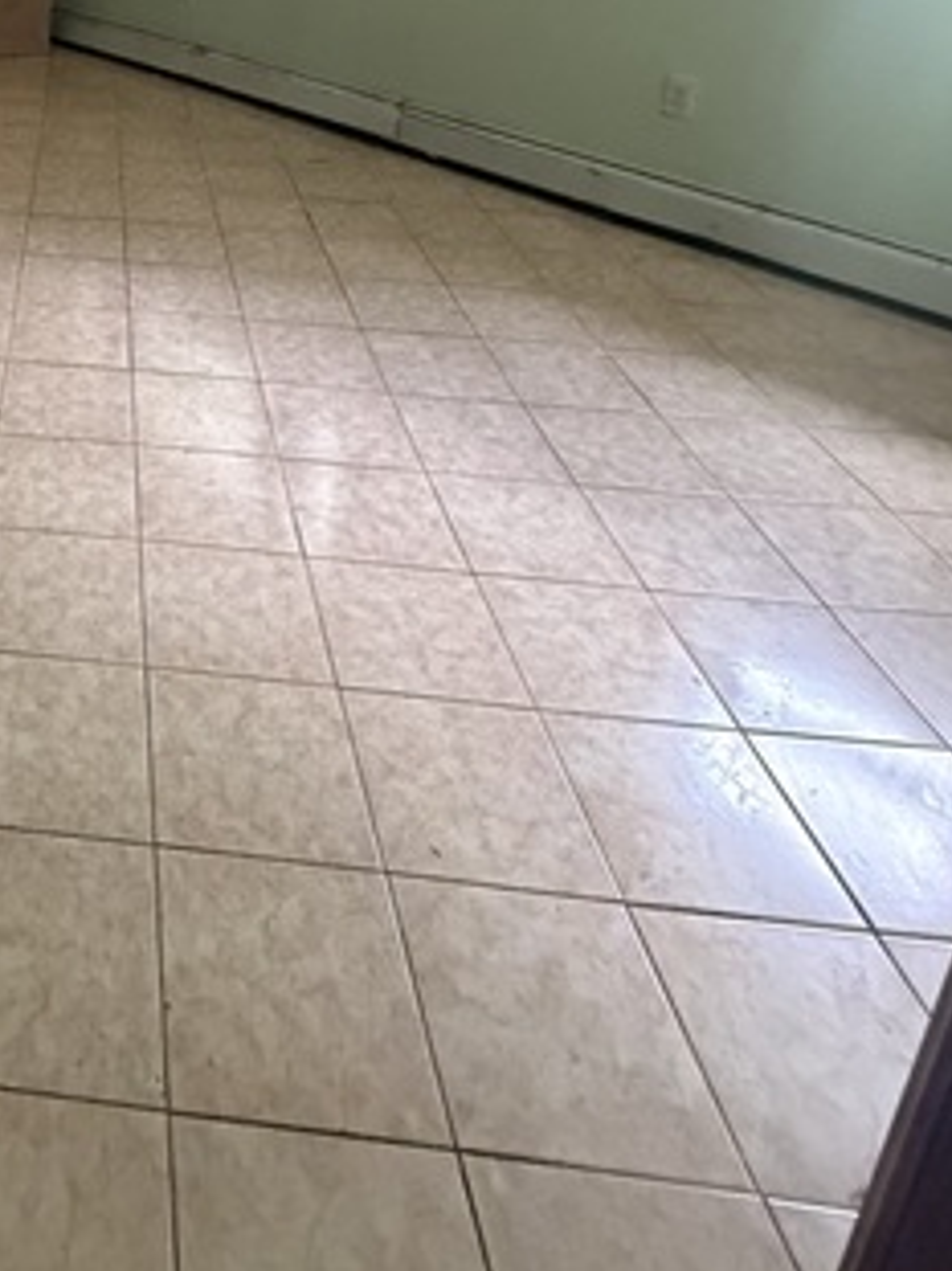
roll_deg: -2.2
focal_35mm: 30
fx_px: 1101
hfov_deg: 40.6
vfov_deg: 51.8
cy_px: 96
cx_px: -12
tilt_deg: -15.7
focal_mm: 2.22
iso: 1000
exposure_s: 1/60
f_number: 2.2
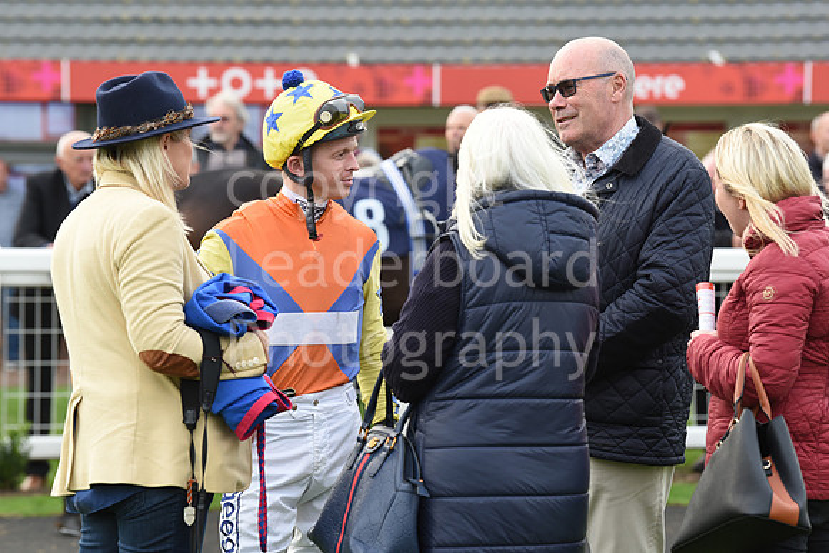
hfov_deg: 12.1
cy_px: 276
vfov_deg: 8.1
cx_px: 414
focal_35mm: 170
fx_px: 3915
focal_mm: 170
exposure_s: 1/320
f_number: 5.6
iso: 1000
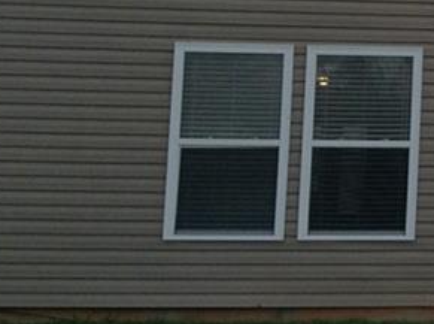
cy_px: 16
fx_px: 1451
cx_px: 670
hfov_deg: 15.5
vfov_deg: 12.6
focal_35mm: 116
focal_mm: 3.3
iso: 25
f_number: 2.4
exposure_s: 1/475
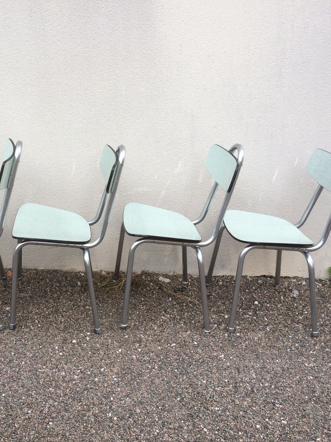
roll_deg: +3.3
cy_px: 223
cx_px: 80
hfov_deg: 35.9
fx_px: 497
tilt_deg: -20.5
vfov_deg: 47.9
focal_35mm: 39
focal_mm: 4.15
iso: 32
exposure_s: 1/562
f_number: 2.2
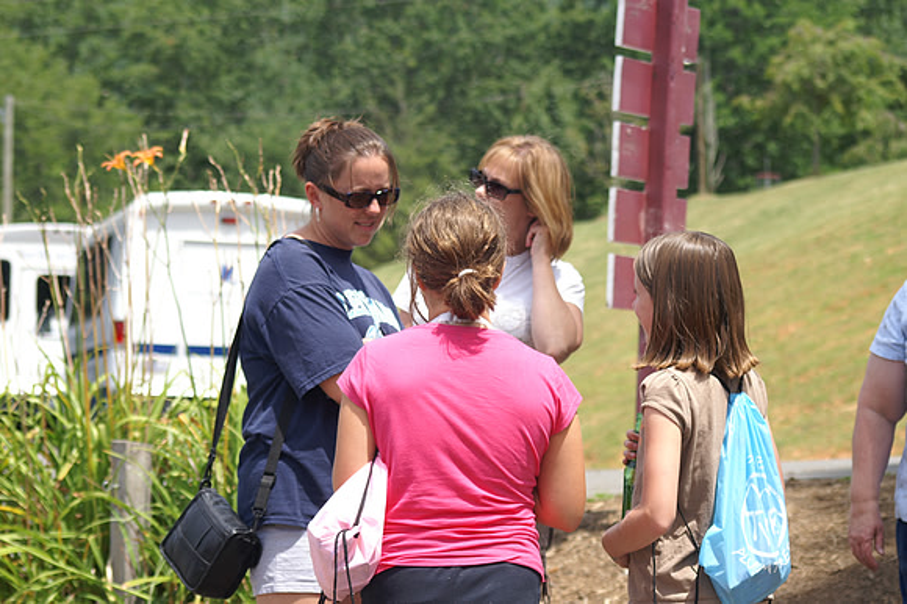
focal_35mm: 105
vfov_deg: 13.0
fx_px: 2644
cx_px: 454
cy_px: 302
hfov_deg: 19.5
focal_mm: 70
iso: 100
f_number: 5.6
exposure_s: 1/400
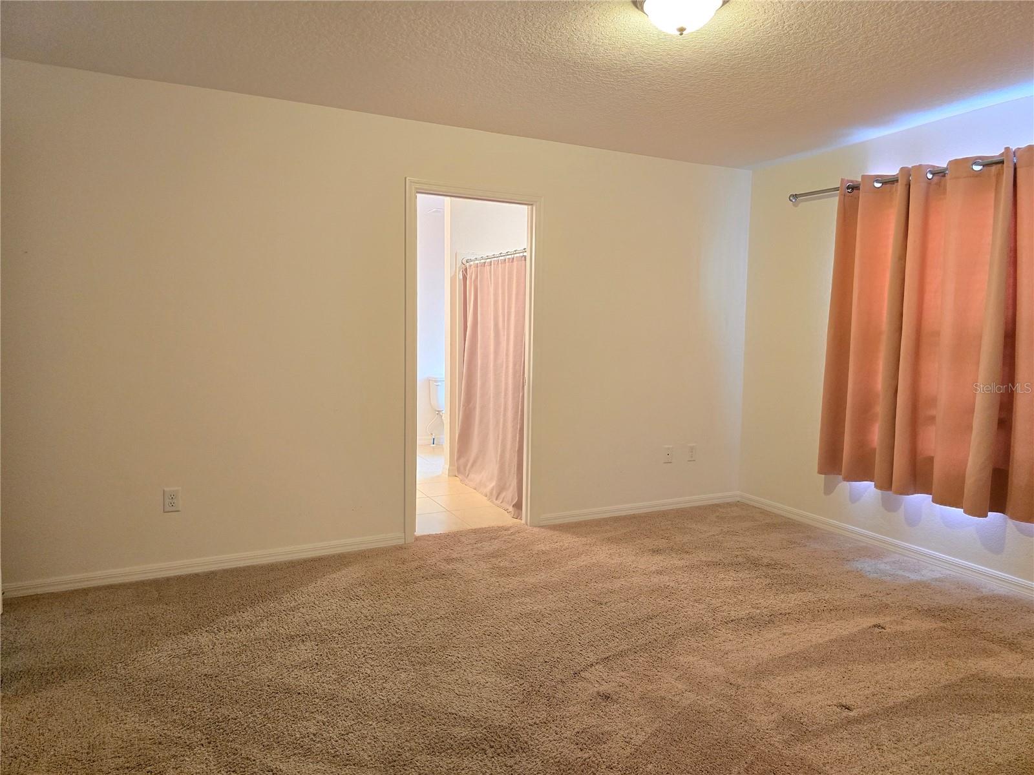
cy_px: 388
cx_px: 517
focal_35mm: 23
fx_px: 687
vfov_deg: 58.9
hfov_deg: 73.9
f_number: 1.7
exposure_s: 1/120
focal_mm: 6.3
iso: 1000
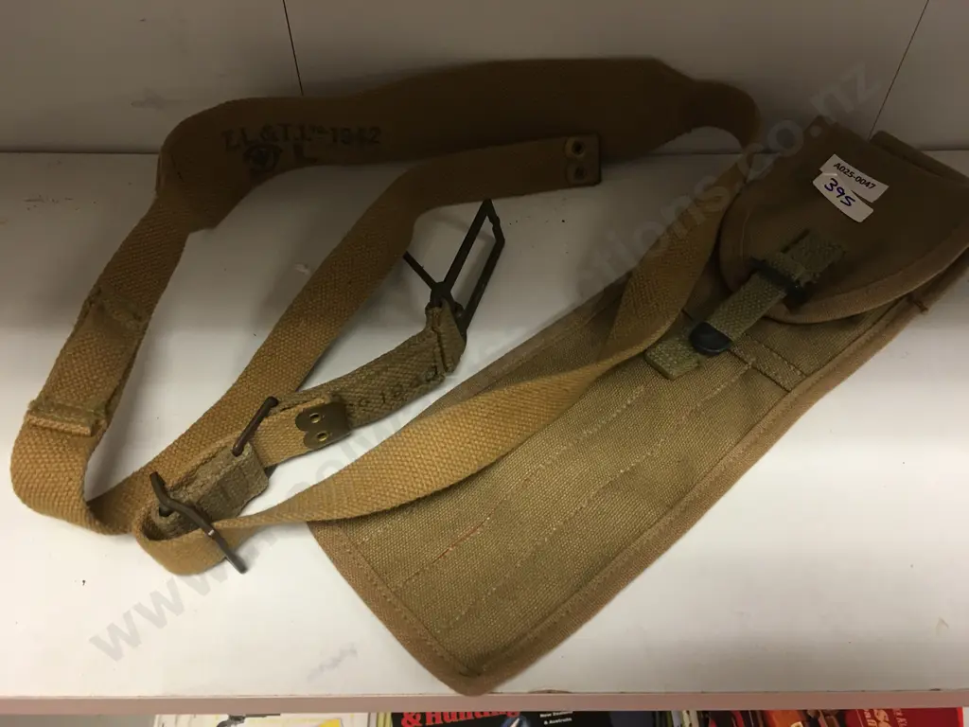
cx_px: 484
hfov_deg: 61.7
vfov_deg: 48.2
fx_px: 812
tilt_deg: -49.9
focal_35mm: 29
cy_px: 364
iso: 80
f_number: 2.2
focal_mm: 4.15
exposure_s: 1/17
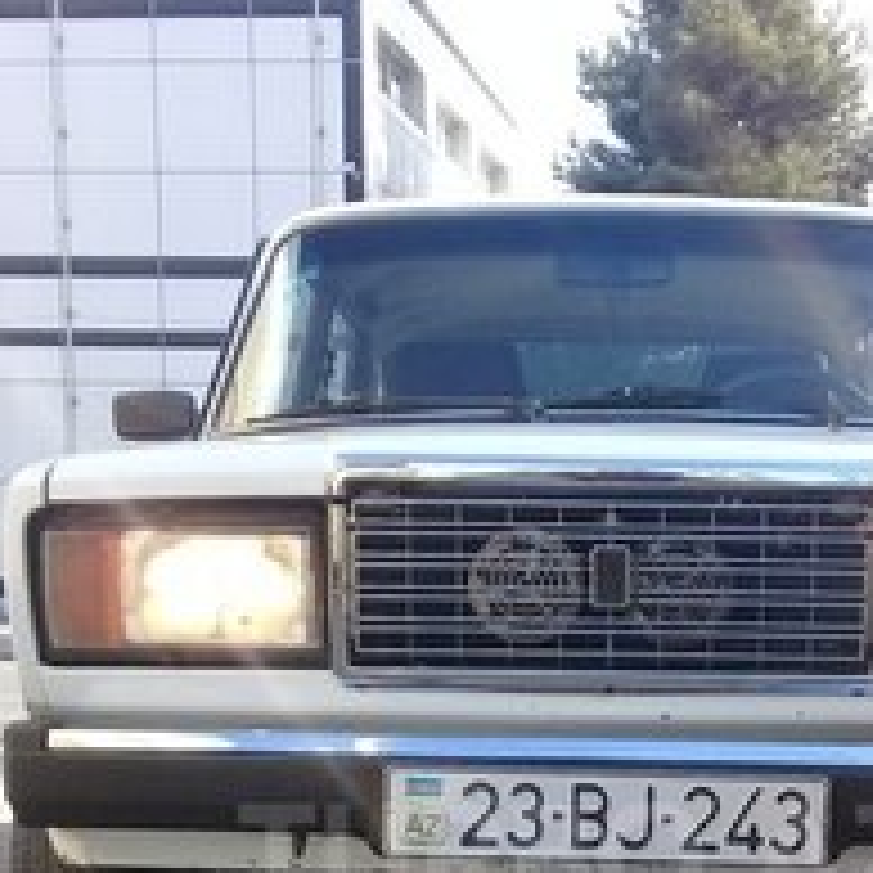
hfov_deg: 24.5
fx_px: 1997
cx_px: 585
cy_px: 855
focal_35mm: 70
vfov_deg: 23.7
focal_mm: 3.3
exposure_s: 1/323
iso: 50
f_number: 2.2
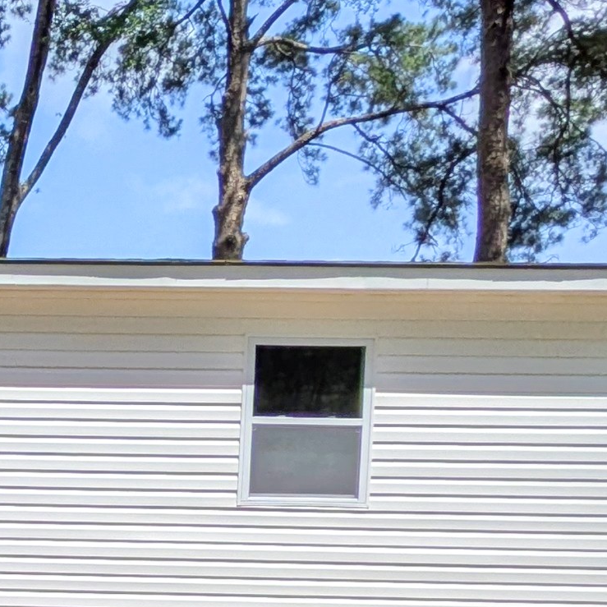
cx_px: -416
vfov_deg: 24.3
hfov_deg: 20.2
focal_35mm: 67
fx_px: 1329
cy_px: 639
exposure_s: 1/2237
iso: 51
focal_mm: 1.85
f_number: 2.2
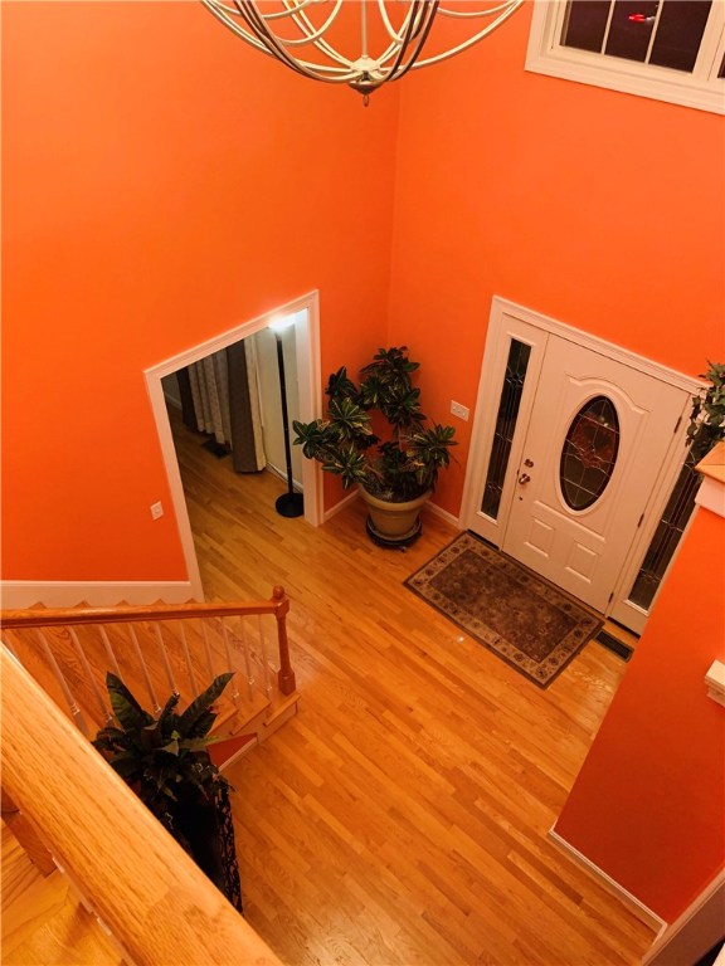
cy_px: 483
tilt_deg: -42.2
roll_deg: -1.9
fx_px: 726
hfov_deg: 53.1
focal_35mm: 26
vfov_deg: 67.3
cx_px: 362
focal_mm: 4.25
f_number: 1.8
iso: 320
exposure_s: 1/40
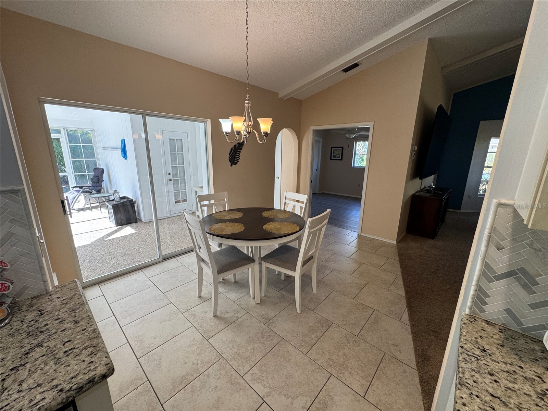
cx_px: 274
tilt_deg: -13.3
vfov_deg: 85.7
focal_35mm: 14
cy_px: 206
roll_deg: -0.8
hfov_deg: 102.1
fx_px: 222
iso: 125
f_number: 2.2
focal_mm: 2.22
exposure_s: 1/120
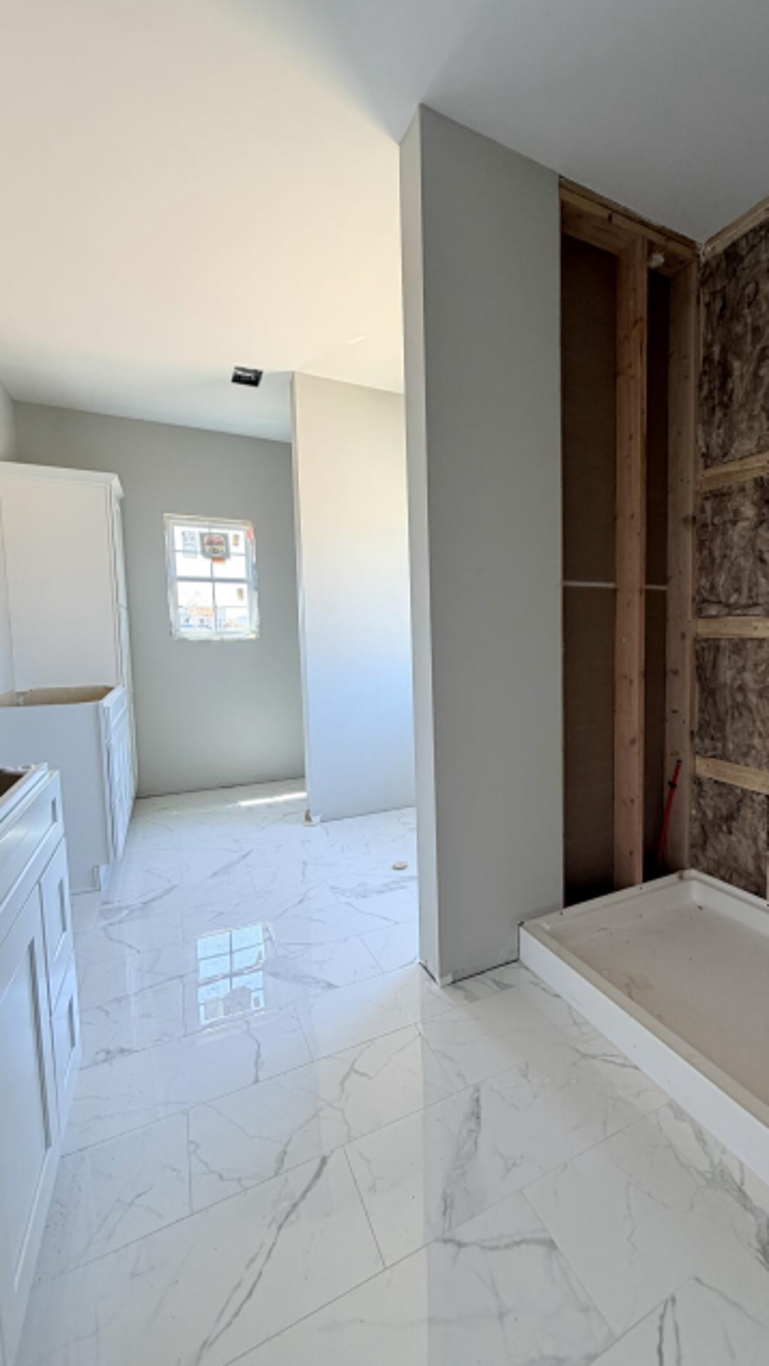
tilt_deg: -3.1
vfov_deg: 99.4
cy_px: 688
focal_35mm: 16
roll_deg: +1.6
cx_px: 507
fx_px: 580
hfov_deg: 65.5
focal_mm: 2.22
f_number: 2.2
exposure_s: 1/121
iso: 160
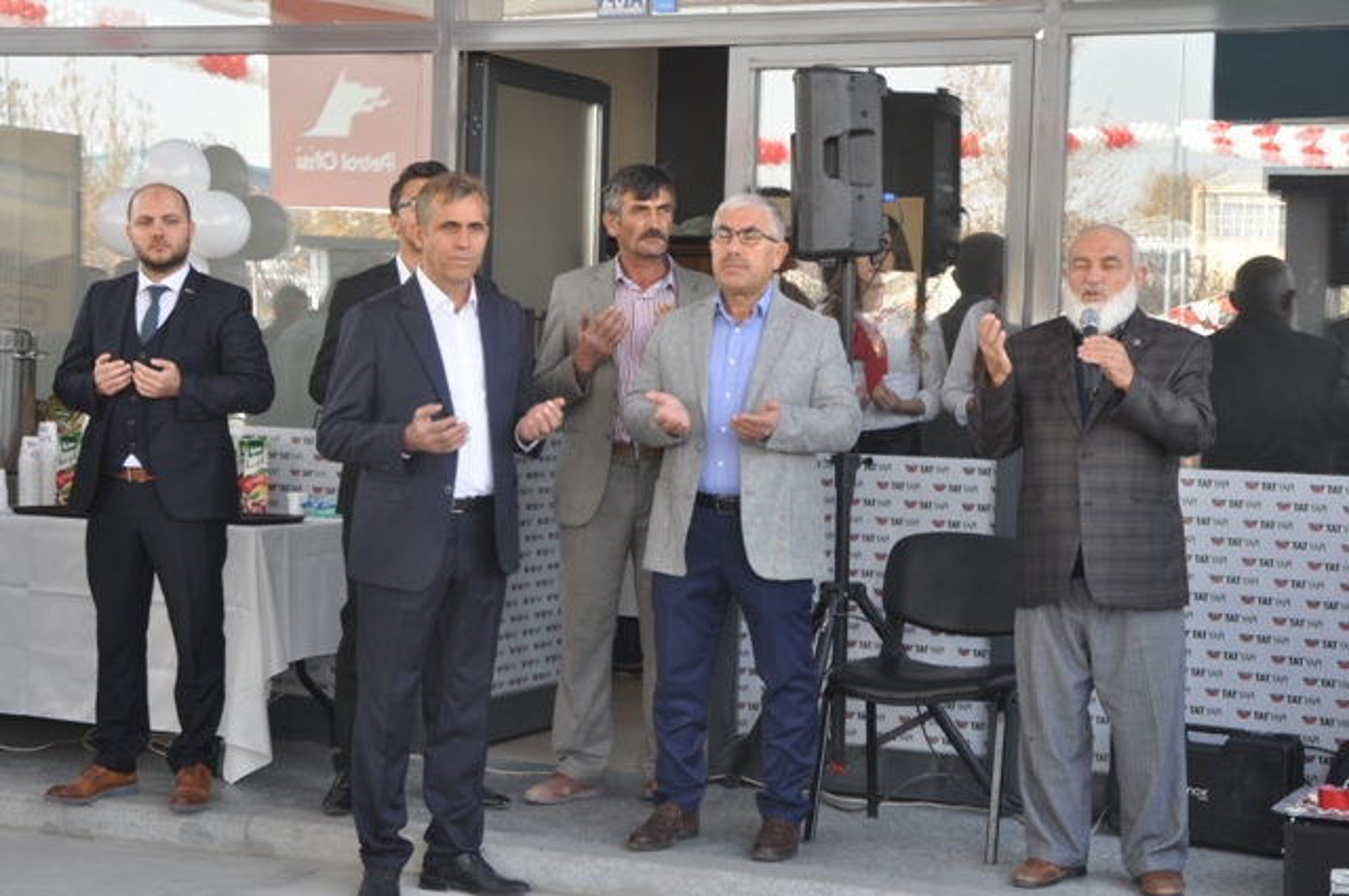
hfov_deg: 28.1
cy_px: 448
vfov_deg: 18.9
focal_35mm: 72
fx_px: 2695
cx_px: 674
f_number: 5
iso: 400
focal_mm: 48
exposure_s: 1/100
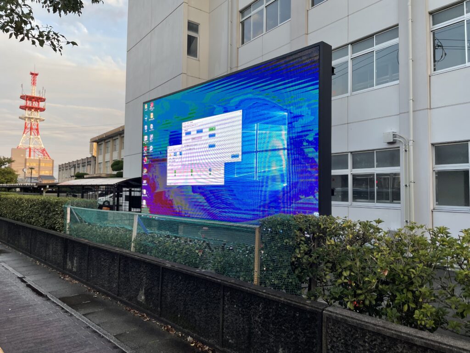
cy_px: 176
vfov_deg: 53.1
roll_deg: -0.6
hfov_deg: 67.3
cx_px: 235
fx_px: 353
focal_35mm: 26
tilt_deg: +3.7
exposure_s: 1/203
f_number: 1.6
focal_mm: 4.2
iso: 32
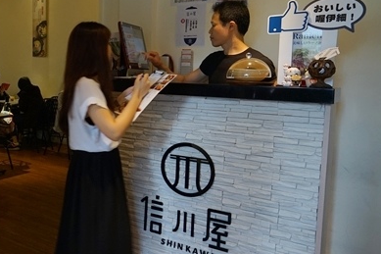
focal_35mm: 37
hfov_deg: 46.5
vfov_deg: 35.7
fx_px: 391
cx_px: 34
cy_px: 92
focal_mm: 18
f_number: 6.3
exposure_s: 1/40
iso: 640
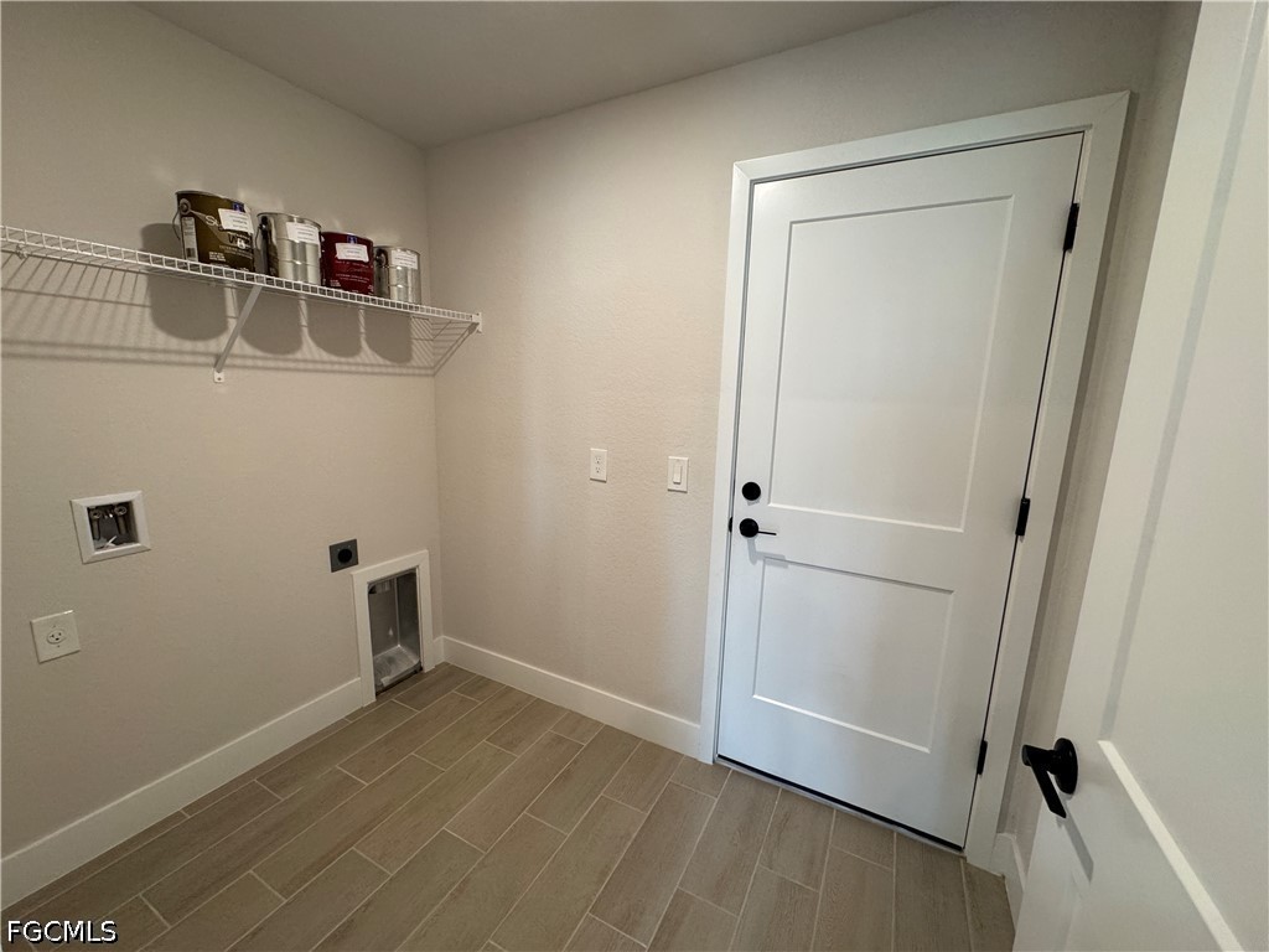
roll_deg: -1.6
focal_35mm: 14
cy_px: 476
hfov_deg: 102.1
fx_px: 513
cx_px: 634
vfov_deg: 85.7
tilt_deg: -9.7
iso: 250
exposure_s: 1/120
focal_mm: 2.22
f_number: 2.2
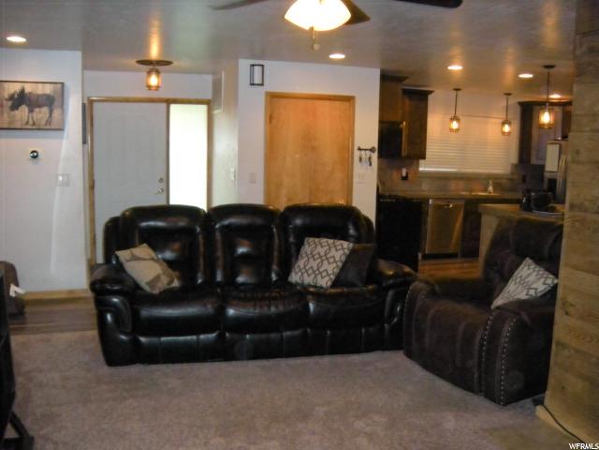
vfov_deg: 40.7
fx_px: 606
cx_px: 300
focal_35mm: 35
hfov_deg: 52.6
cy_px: 225
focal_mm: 5.9
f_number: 3.8
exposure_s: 1/60
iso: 800
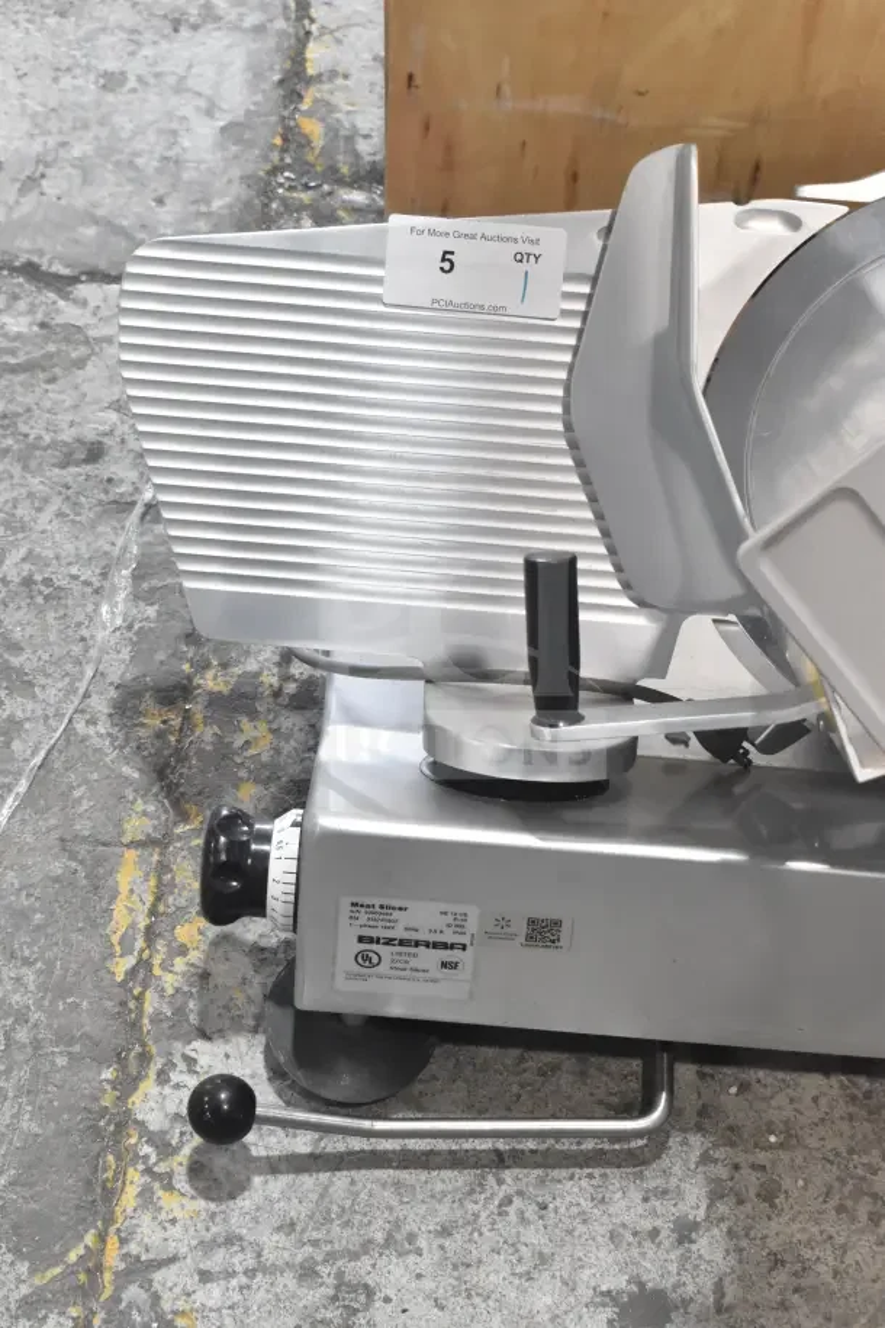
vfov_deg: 33.4
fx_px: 2212
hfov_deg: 22.6
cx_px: 442
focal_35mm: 60
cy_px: 664
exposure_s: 1/250
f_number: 8
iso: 6400
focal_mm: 40
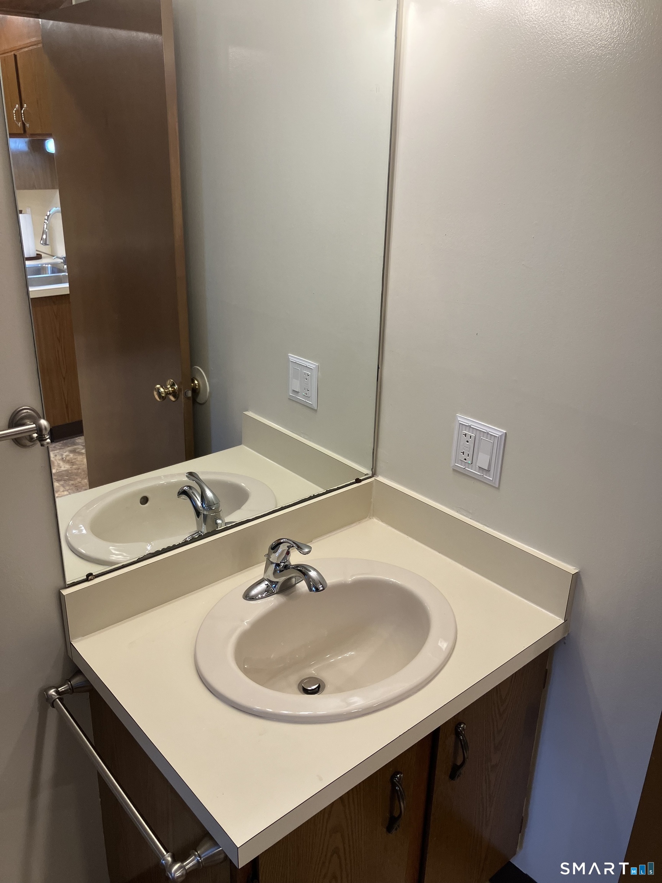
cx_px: 331
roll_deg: -1.5
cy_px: 442
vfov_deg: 63.4
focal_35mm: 28
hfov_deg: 49.7
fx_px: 714
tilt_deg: -22.7
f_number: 1.8
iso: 50
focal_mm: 3.99
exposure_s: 1/60
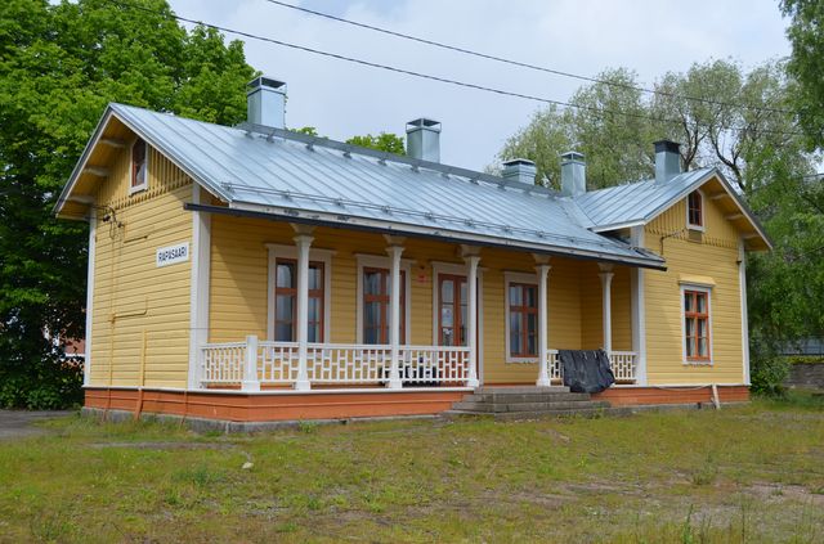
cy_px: 272
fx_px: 822
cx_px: 412
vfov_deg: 36.7
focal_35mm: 36
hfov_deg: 53.3
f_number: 8
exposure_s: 1/250
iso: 100
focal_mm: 24
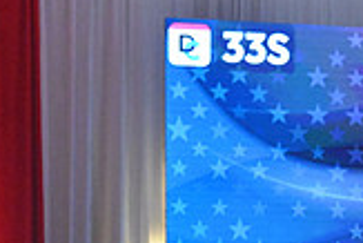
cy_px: 405
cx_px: 347
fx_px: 2372
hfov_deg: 8.7
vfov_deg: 5.8
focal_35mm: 235
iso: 5000
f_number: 8
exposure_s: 1/400
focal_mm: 66
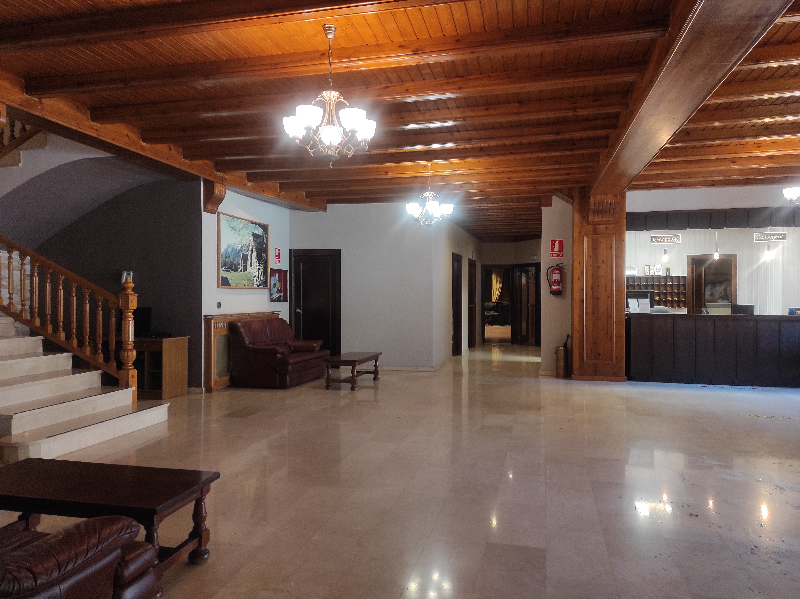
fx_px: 577
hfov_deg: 69.4
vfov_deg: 54.8
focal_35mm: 25
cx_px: 400
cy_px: 300
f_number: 1.89
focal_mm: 5.43
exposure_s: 1/33
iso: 249
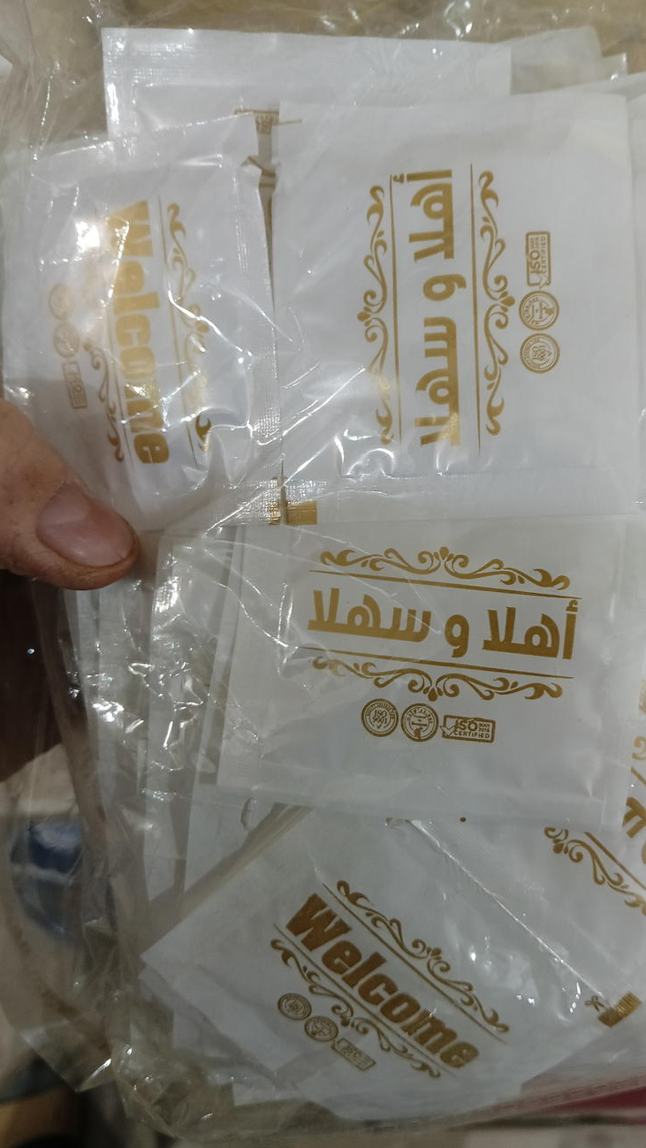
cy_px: 563
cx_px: 424
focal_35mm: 29
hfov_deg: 39.8
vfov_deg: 66.1
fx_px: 883
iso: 640
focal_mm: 4.05
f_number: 1.8
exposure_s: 1/25
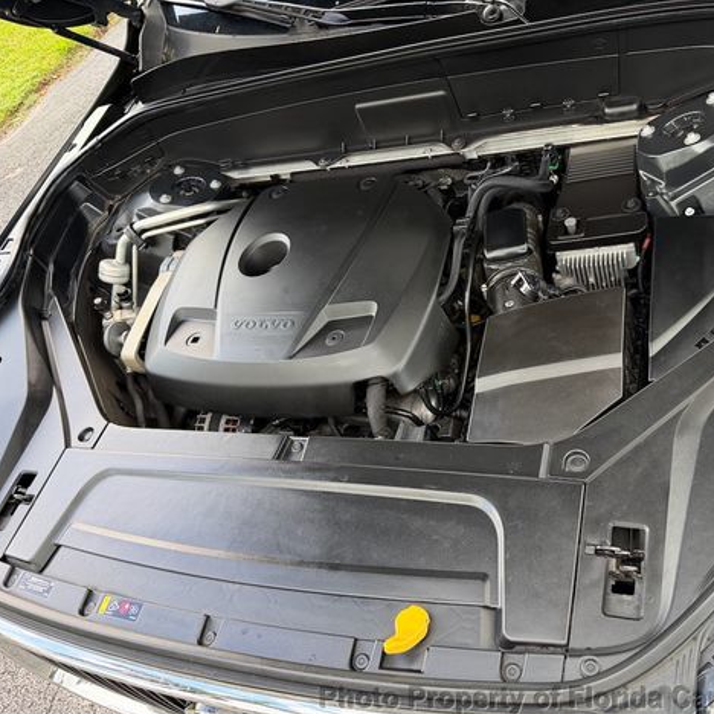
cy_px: 365
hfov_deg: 55.2
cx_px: 426
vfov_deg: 55.6
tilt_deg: -46.2
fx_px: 677
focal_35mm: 29
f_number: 1.78
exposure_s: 1/215
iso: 160
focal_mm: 6.76
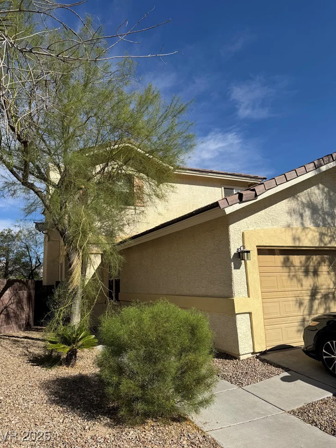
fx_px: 324
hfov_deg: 54.9
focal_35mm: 25
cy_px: 216
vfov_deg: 69.4
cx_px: 164
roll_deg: +2.3
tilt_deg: +12.2
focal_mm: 6.76
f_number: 1.78
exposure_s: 1/7092
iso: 80
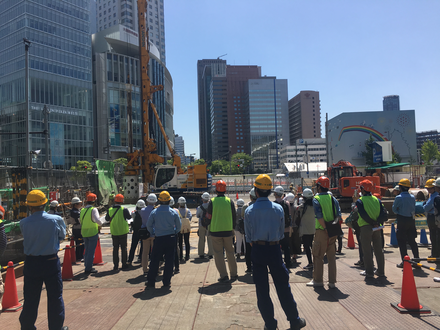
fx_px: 369
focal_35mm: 29
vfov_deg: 48.2
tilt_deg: +1.9
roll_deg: +2.5
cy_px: 165
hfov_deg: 61.7
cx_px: 220
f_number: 2.2
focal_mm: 4.15
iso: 25
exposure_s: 1/1923
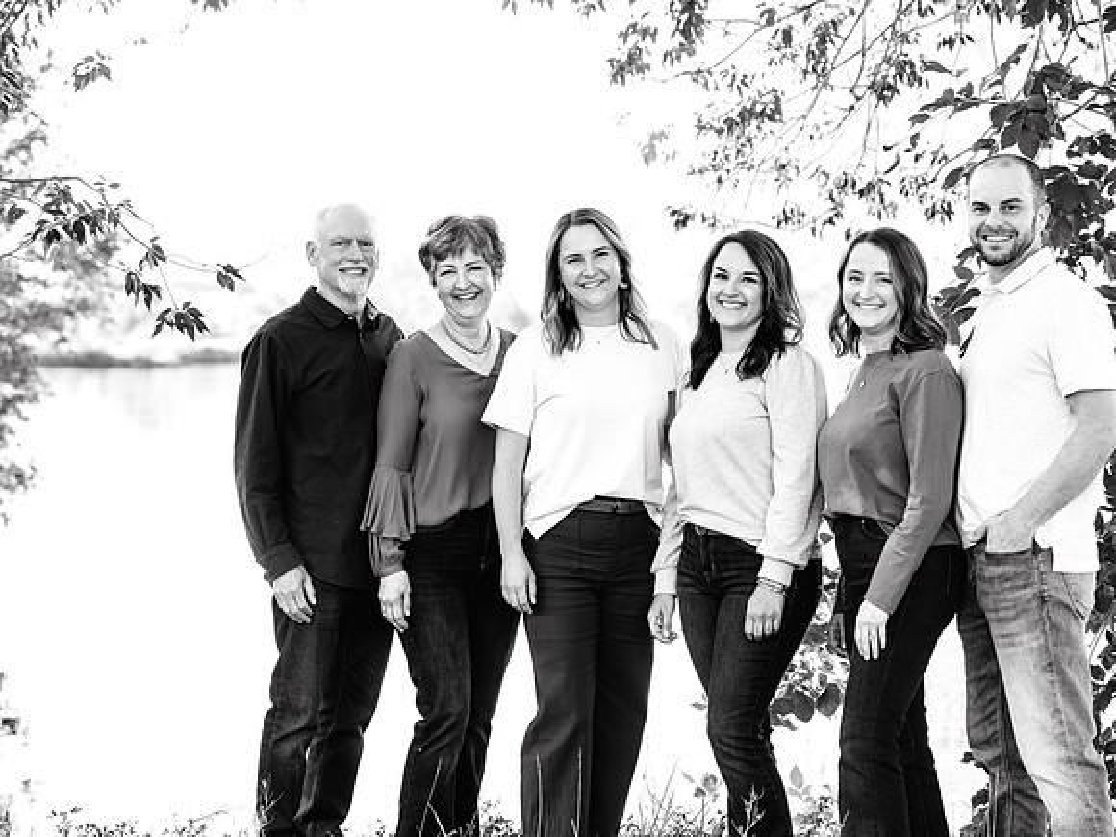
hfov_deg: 19.7
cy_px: 418
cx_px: 558
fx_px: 3210
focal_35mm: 100
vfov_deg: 14.9
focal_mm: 92
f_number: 4
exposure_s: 1/160
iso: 320
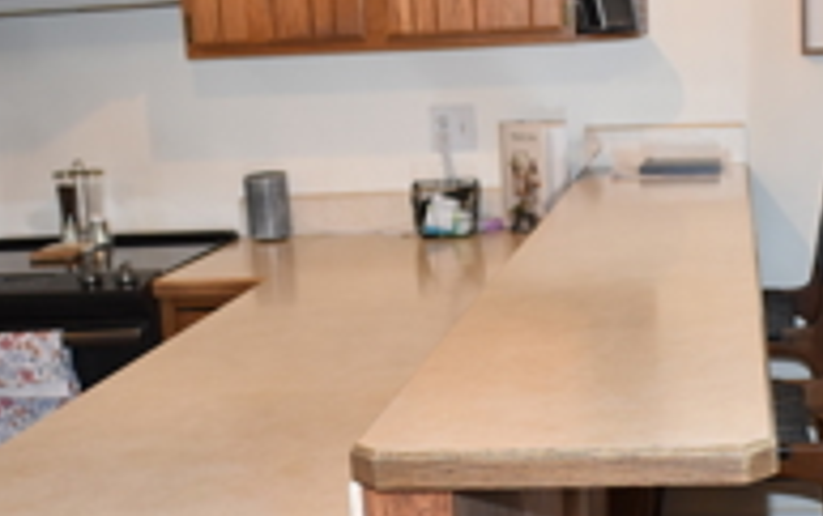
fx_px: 1437
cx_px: 576
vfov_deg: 20.2
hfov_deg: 31.6
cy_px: 392
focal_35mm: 64
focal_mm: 18
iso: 800
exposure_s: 1/80
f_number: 4
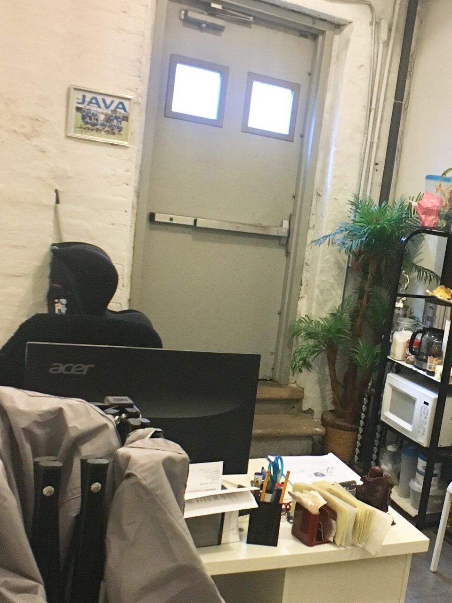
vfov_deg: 33.0
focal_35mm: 58
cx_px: 383
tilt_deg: -12.4
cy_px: 383
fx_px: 1010
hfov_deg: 24.7
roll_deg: -9.1
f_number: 2.2
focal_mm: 4.15
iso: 160
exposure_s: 1/30
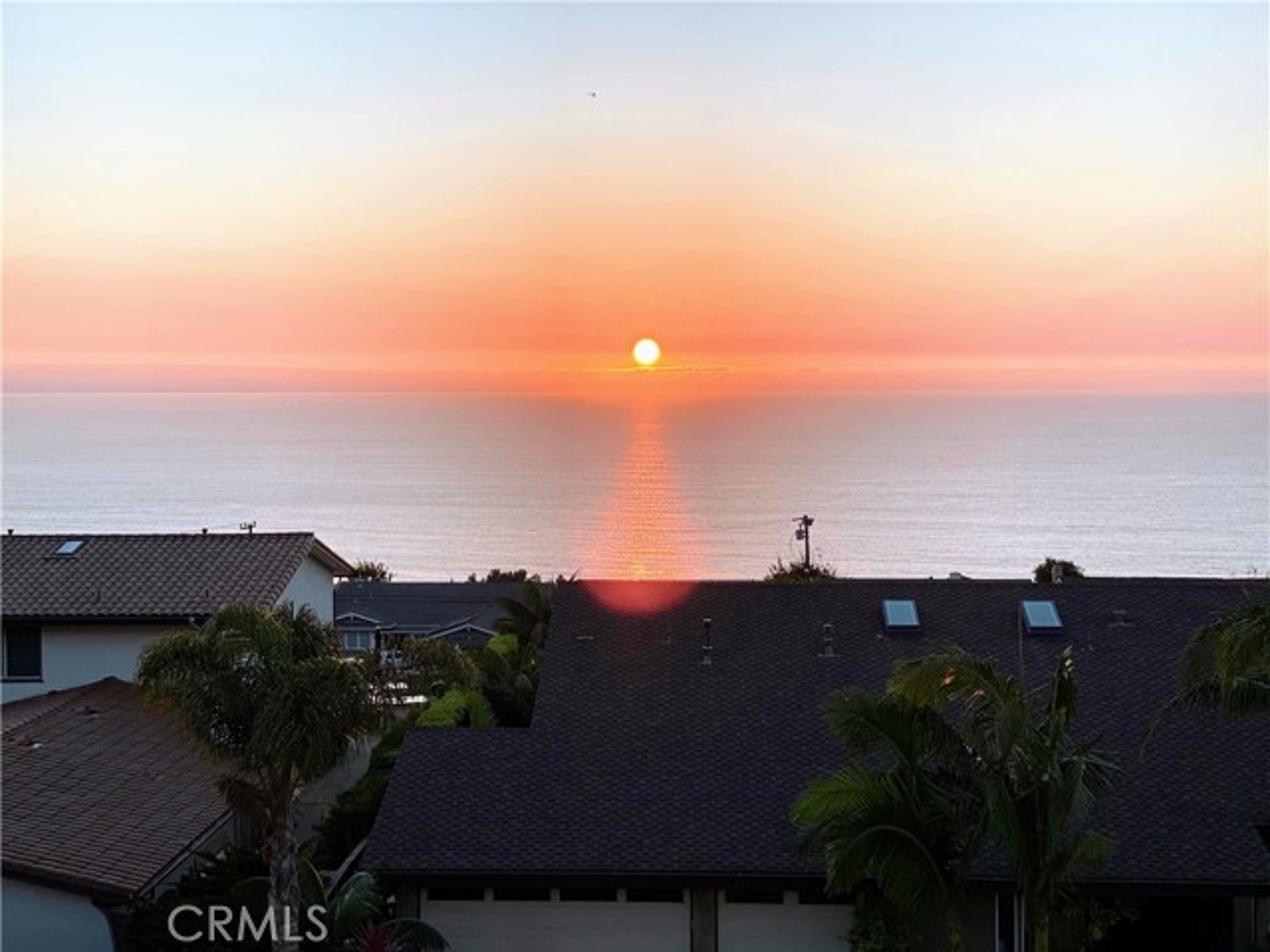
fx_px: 1908
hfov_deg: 36.8
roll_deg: -0.2
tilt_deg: -2.8
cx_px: 635
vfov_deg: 28.0
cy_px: 476
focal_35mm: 52
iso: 20
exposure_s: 1/444
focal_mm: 6
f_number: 2
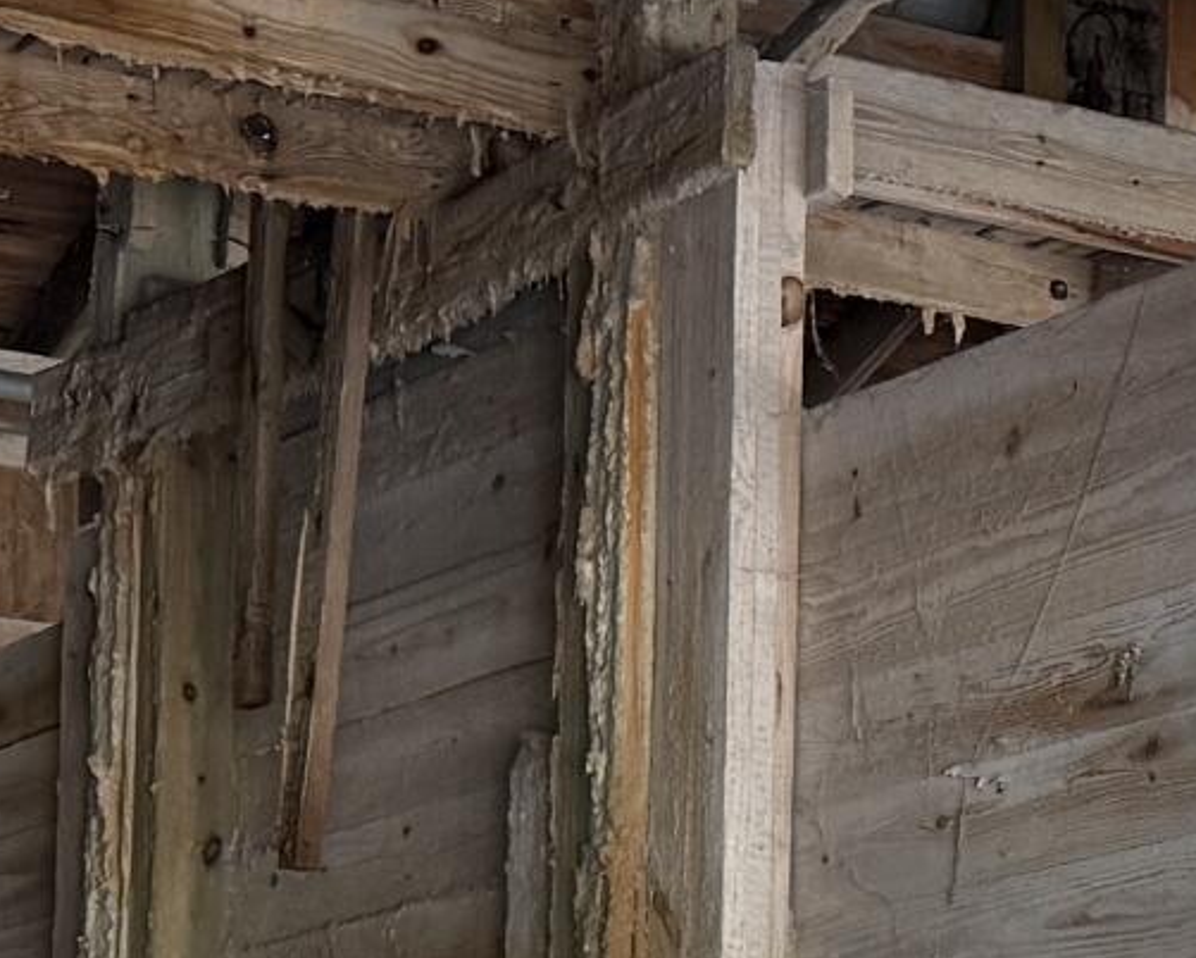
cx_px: 2392
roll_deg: -0.1
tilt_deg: +4.3
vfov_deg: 10.7
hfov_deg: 12.2
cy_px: 1323
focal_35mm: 140
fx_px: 4958
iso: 80
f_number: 1.78
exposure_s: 1/121
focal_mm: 6.76
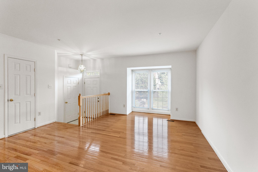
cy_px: 86
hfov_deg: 100.4
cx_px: 129
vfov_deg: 77.3
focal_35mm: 15
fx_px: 107
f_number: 4.5
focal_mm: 10
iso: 640
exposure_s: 1/250
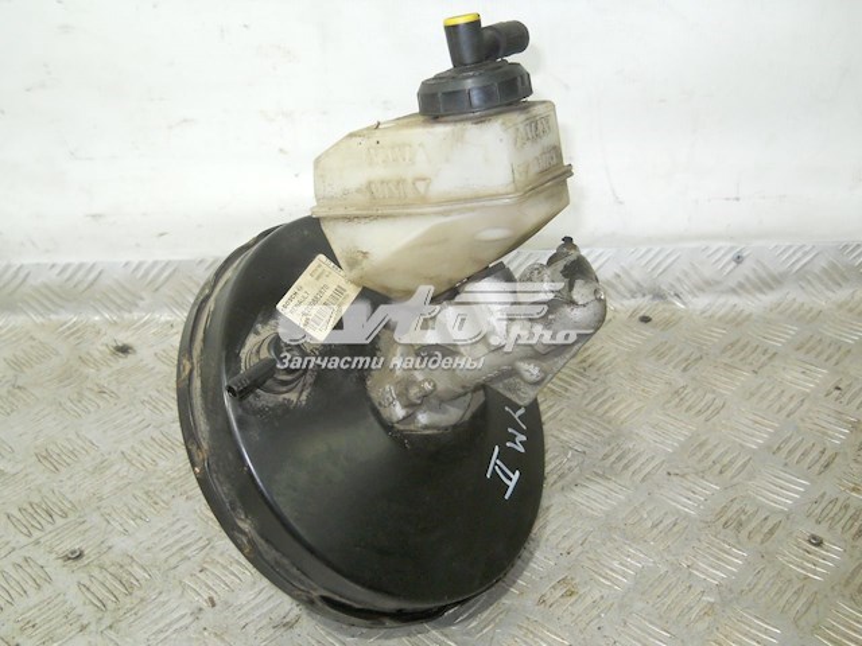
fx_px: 1021
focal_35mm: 41
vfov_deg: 35.1
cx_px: 431
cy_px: 323
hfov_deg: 45.8
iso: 320
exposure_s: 1/30
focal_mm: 6.72
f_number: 3.1
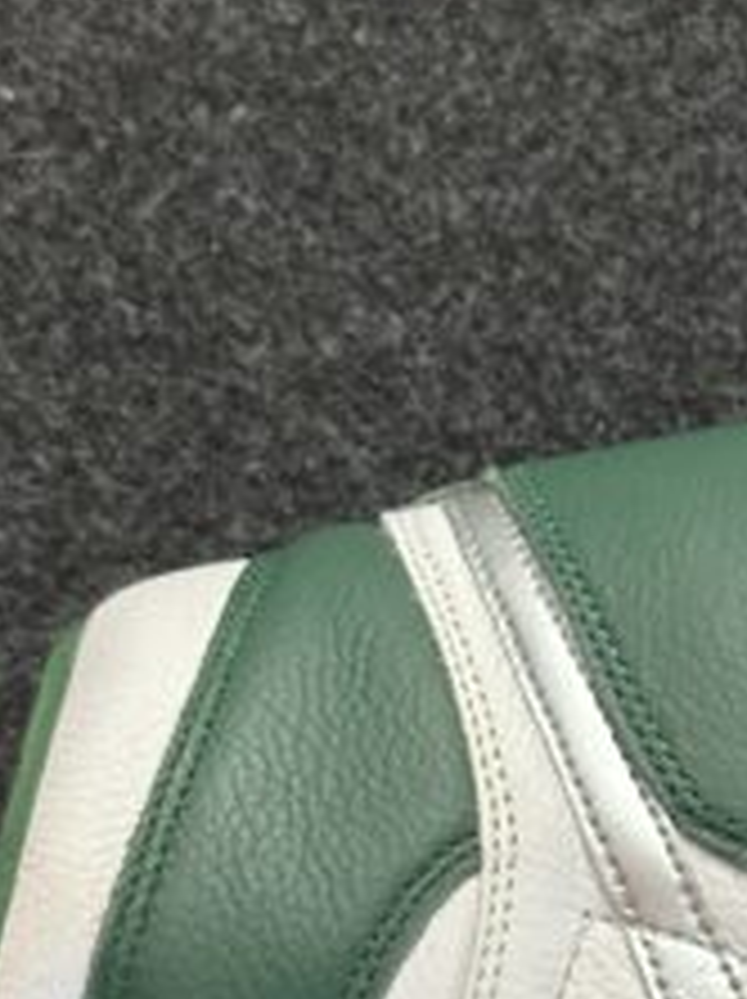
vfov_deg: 11.0
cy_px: 1447
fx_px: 4987
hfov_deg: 8.3
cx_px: 1184
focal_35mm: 173
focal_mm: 6.86
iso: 200
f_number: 1.78
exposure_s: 1/50
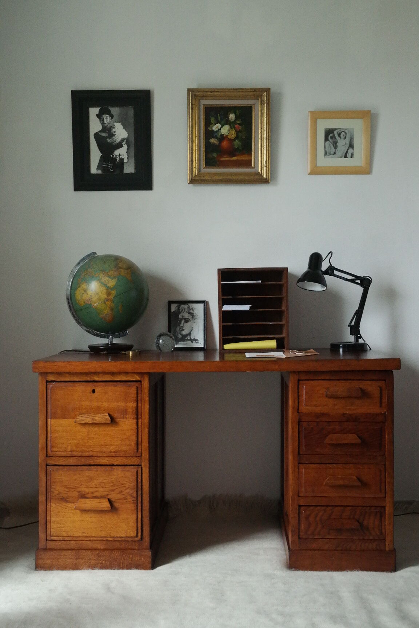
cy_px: 314
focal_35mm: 40
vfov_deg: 48.5
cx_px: 210
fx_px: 698
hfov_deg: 33.4
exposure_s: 1/30
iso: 3200
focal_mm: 26
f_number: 5.6
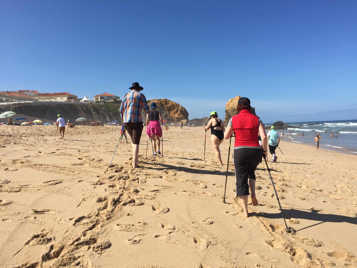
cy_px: 134
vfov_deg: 48.2
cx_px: 178
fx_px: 299
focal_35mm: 29
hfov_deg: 61.7
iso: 32
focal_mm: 4.15
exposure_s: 1/2475
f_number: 2.2
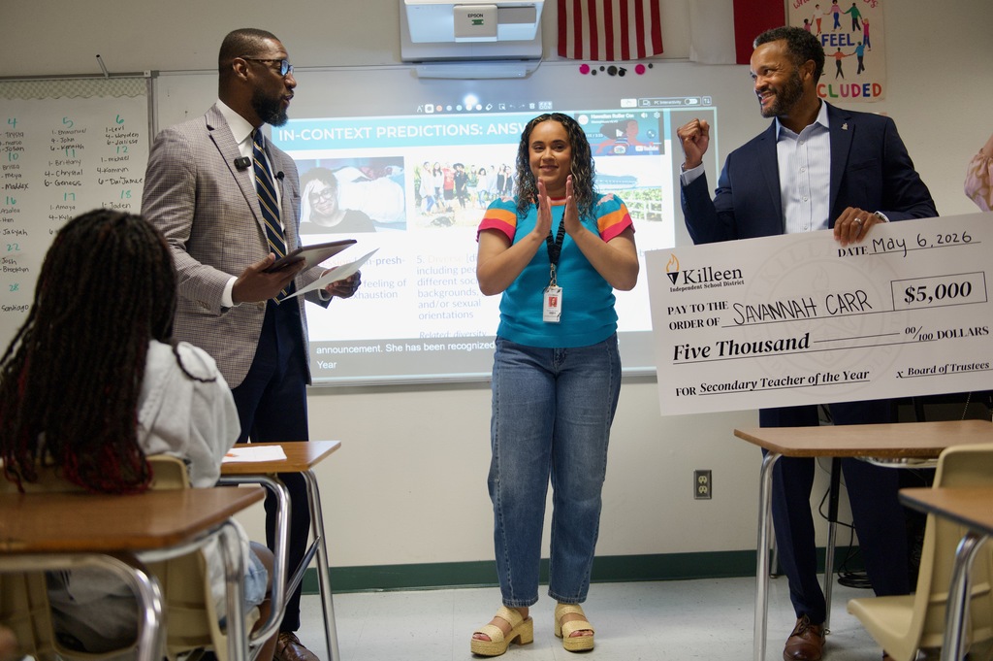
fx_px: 1047
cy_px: 330
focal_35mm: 38
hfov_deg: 50.7
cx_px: 496
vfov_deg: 35.0
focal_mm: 38
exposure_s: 1/320
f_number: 2.8
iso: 2000
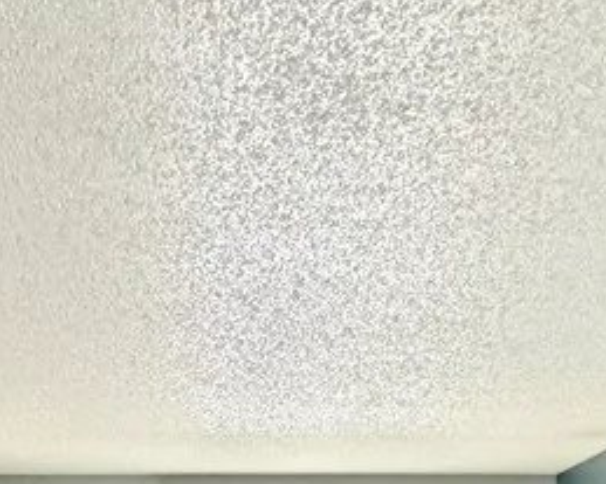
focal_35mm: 54
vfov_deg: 23.9
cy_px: 664
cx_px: 295
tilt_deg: -1.9
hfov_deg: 34.8
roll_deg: +0.3
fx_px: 968
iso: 1250
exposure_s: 1/60
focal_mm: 2.22
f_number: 2.2
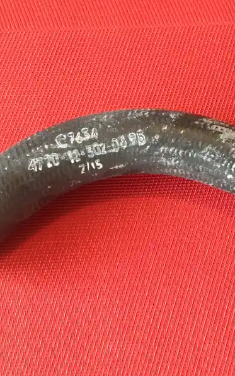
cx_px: 176
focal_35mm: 62
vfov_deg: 33.0
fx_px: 635
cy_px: 191
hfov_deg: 20.8
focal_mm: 4.28
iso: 64
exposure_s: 1/24
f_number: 2.4
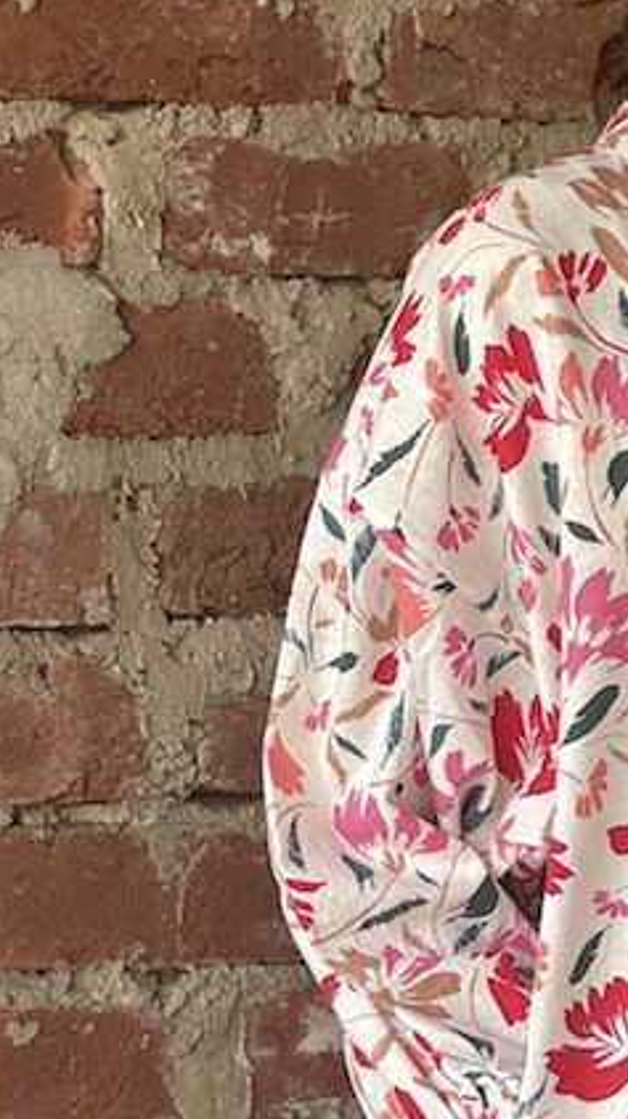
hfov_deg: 6.1
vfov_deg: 10.8
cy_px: 912
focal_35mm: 198
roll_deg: -0.5
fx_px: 5869
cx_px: 812
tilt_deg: -7.6
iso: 64
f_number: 2.8
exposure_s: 1/99
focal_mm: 9
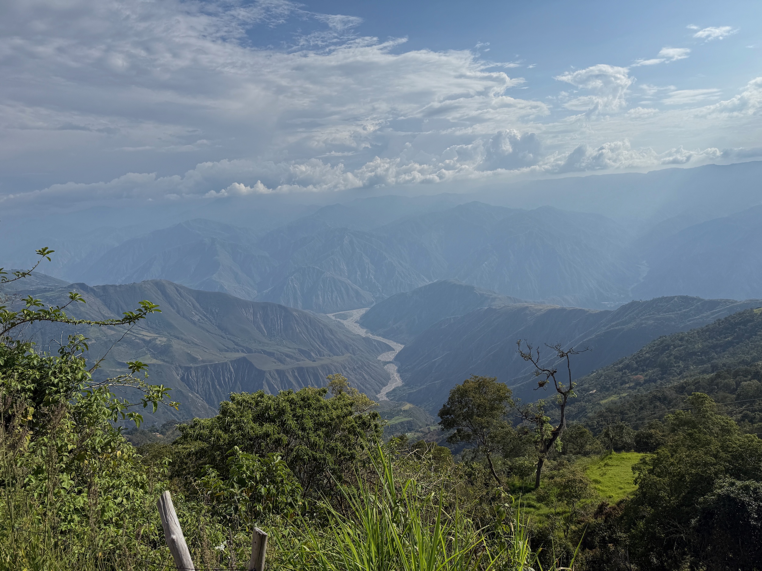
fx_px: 528
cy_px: 286
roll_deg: +3.8
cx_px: 381
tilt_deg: -10.5
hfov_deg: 71.6
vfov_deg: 56.8
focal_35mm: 24
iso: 80
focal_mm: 6.76
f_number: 1.78
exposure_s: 1/10309
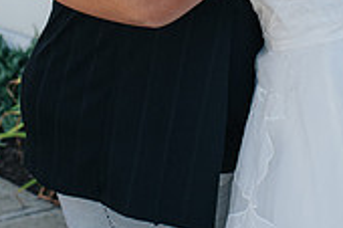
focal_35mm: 131
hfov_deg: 15.6
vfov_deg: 10.2
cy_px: -78
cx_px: 127
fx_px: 1247
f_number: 3.5
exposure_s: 1/400
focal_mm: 35
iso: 160
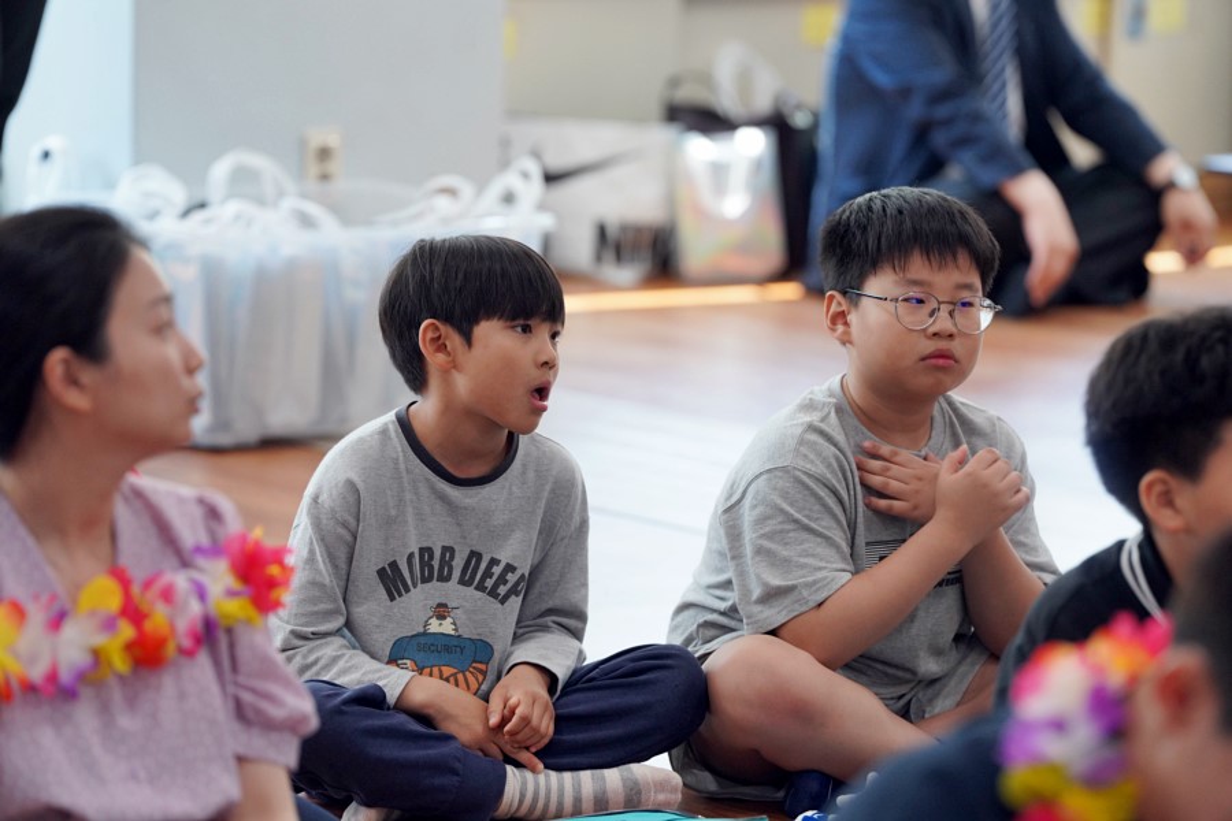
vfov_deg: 6.9
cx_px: 616
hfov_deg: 10.3
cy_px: 410
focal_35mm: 200
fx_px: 6844
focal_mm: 200
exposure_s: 1/250
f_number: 4
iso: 1600
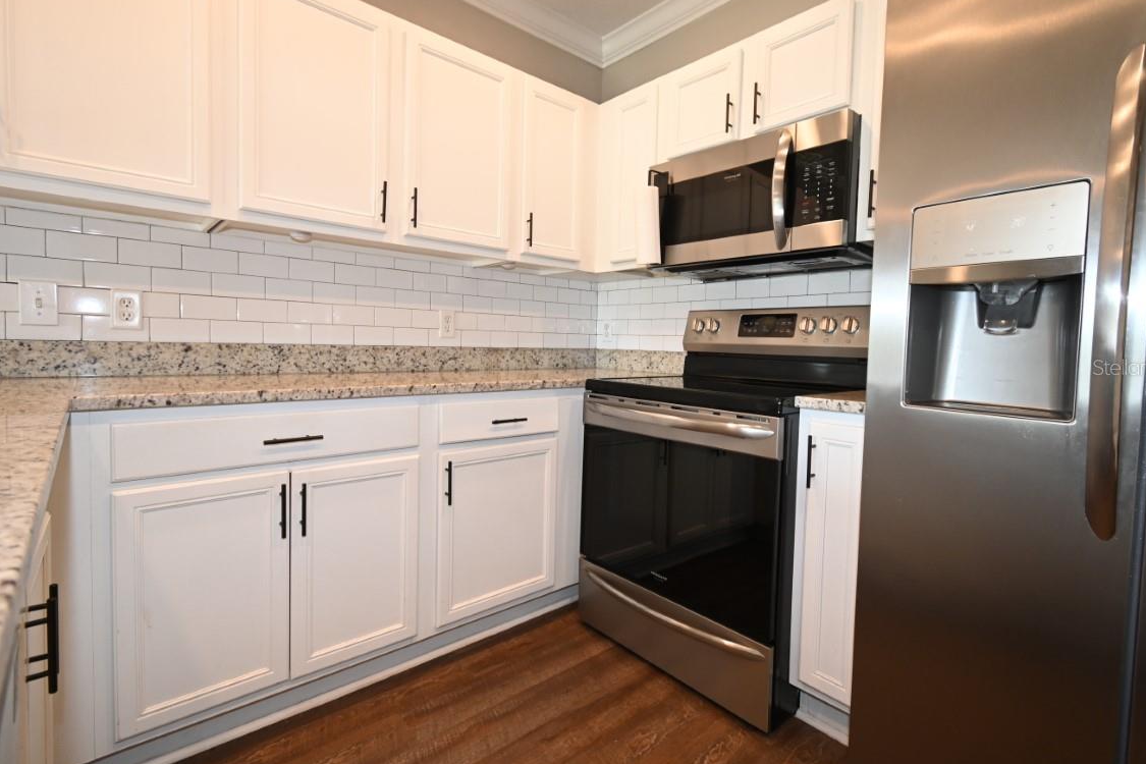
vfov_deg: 73.7
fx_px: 509
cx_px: 578
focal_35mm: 16
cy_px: 367
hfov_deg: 96.7
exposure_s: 1/60
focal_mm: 10
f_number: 4.5
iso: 900
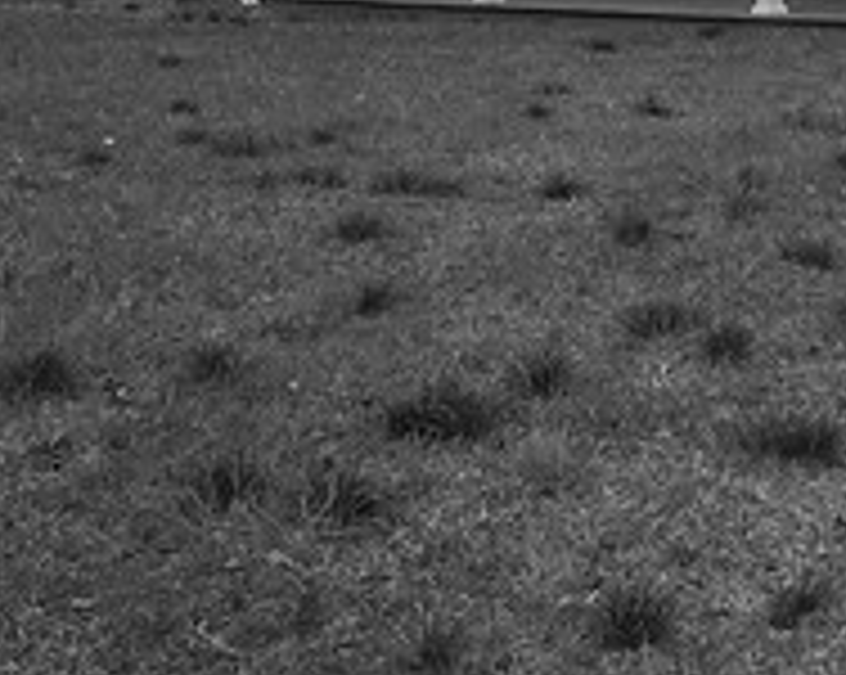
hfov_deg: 22.2
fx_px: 1926
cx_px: 1109
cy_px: -179
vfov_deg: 18.6
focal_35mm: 77
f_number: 13
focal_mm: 15
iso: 200
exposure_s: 1/250
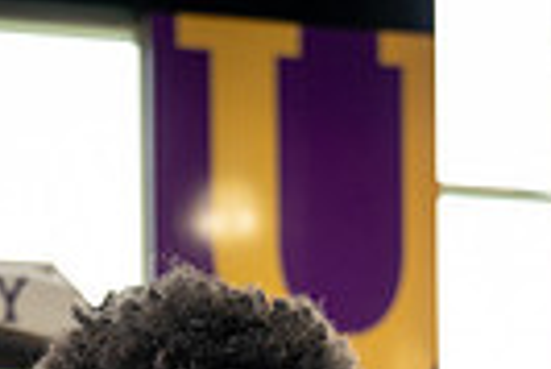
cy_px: 916
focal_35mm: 115
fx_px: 1762
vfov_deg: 10.2
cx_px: 174
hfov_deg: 17.7
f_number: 4
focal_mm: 34
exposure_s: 1/250
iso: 640
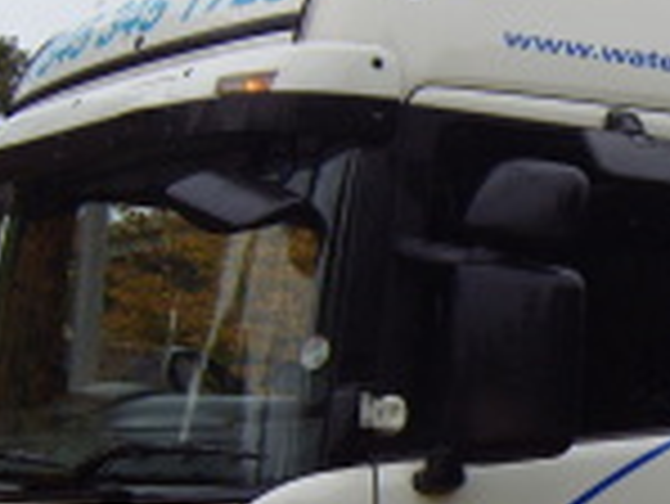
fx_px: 2324
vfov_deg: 12.2
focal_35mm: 120
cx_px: 917
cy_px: 508
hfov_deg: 15.5
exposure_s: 1/250
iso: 80
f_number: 2.8
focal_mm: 7.4
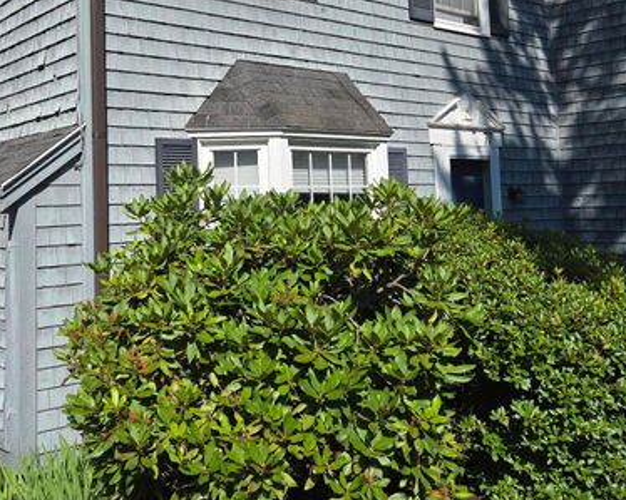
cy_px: 151
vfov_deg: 36.8
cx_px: 218
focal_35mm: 40
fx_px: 741
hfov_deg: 45.2
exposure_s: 1/2921
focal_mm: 5.4
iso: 32
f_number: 1.8
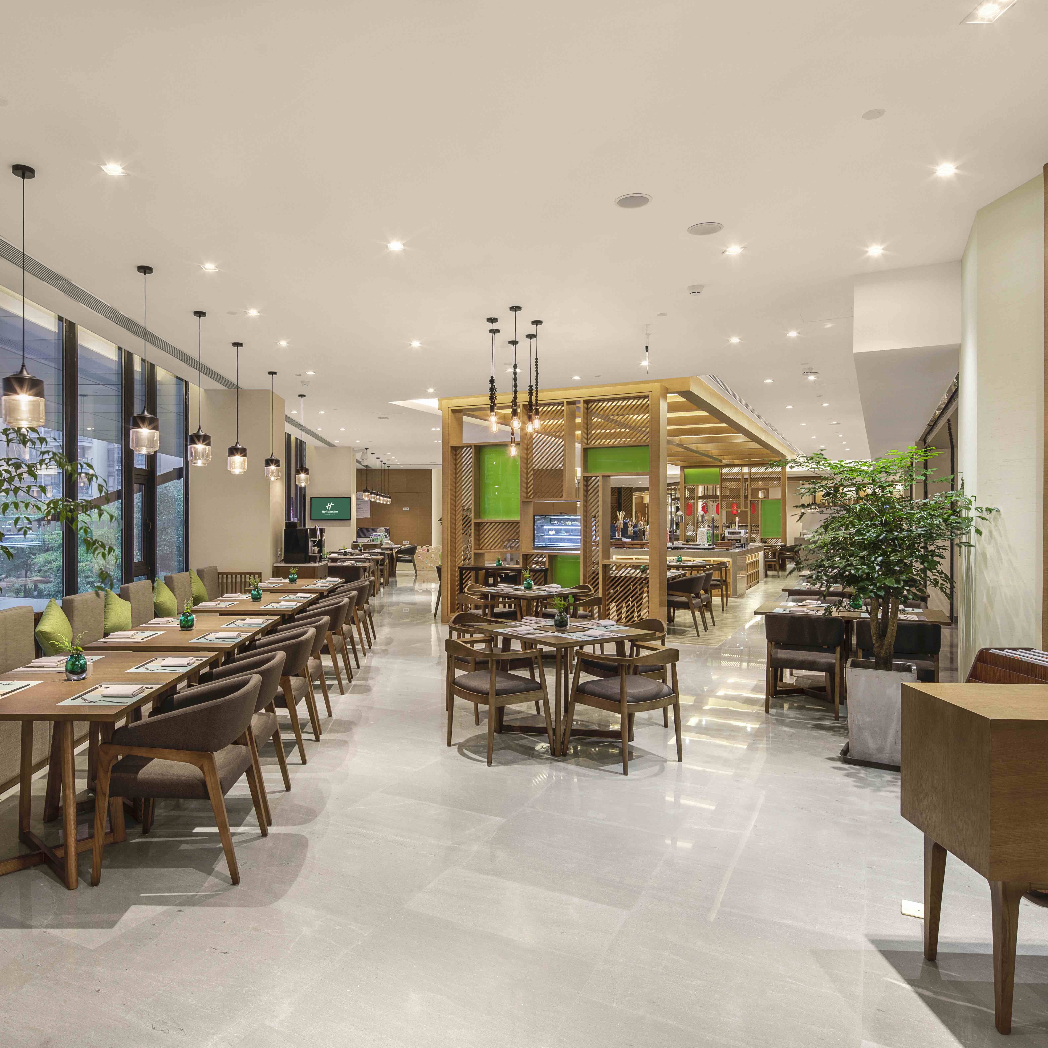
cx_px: 459
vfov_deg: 69.6
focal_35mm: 22
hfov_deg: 69.4
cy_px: 522
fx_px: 754
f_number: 14
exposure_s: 1.6
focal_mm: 17
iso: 100
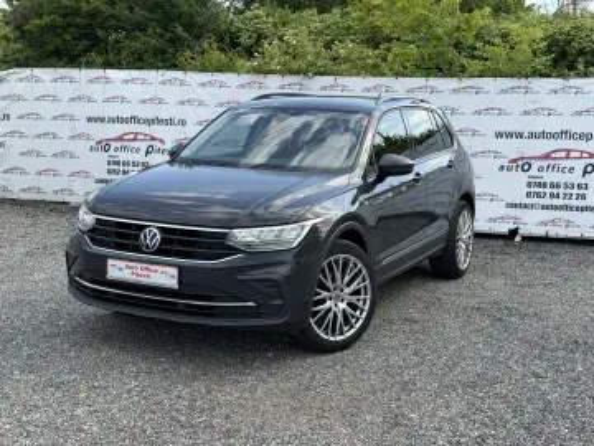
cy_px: 223
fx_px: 824
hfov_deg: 39.7
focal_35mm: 48
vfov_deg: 30.3
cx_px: 297
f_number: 1.78
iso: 64
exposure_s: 1/1838
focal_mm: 6.76
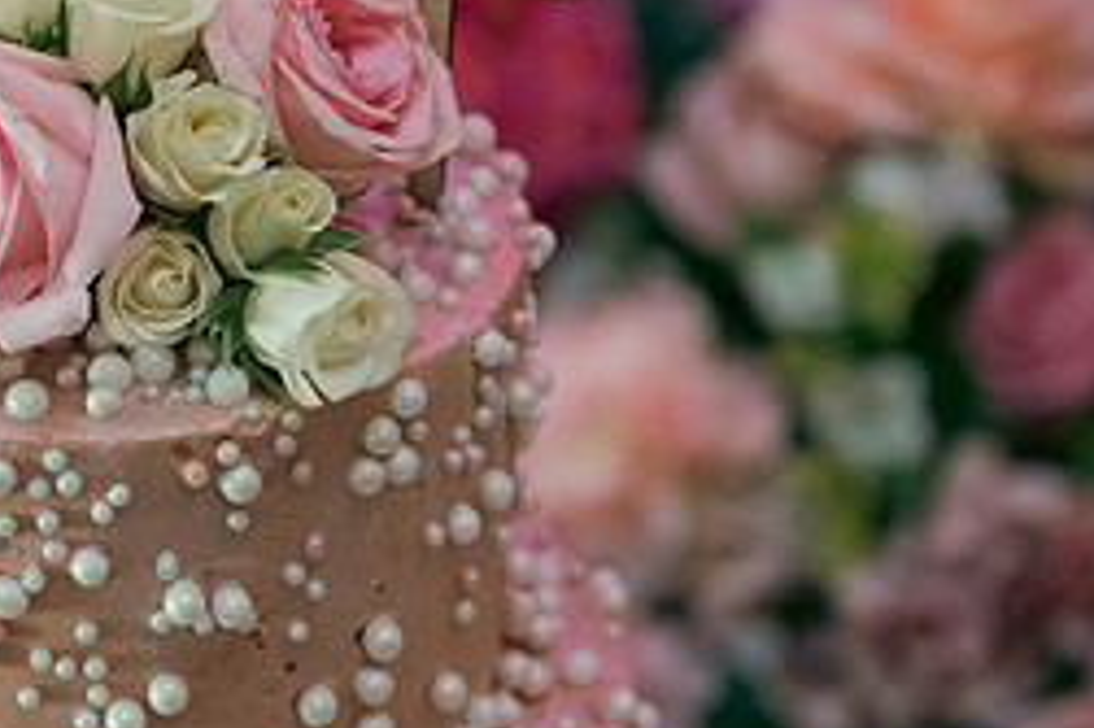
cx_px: 131
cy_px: 168
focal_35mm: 134
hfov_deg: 15.2
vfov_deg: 10.2
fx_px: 4069
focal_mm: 58
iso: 640
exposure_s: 1/160
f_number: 3.5
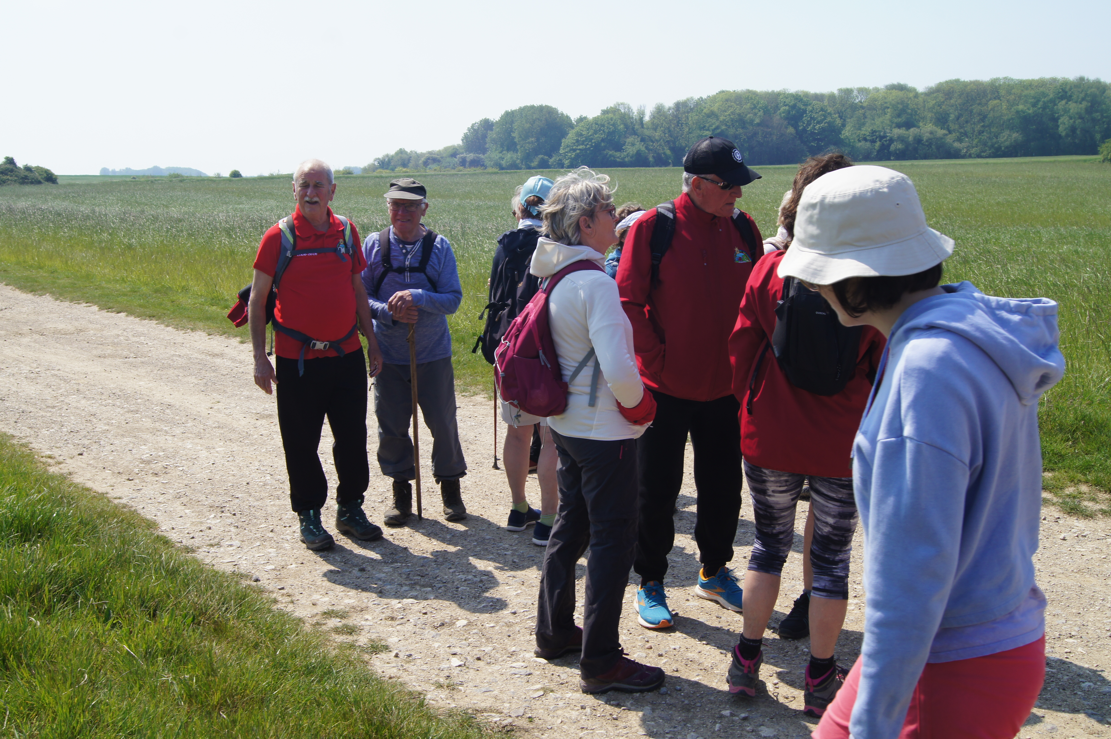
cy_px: 370
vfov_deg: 31.8
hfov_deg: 46.4
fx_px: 1295
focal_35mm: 42
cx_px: 556
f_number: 13
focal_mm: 28
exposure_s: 1/100
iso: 100
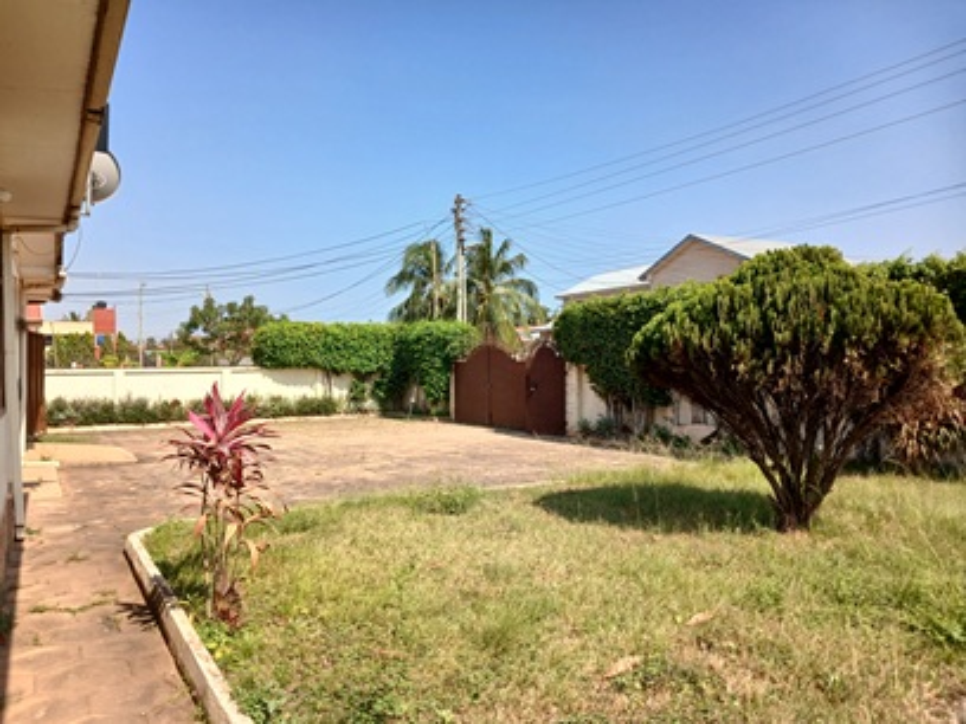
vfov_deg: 51.4
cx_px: 483
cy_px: 362
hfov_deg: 65.3
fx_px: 753
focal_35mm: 27
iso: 20
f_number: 1.8
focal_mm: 3.98
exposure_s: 1/432
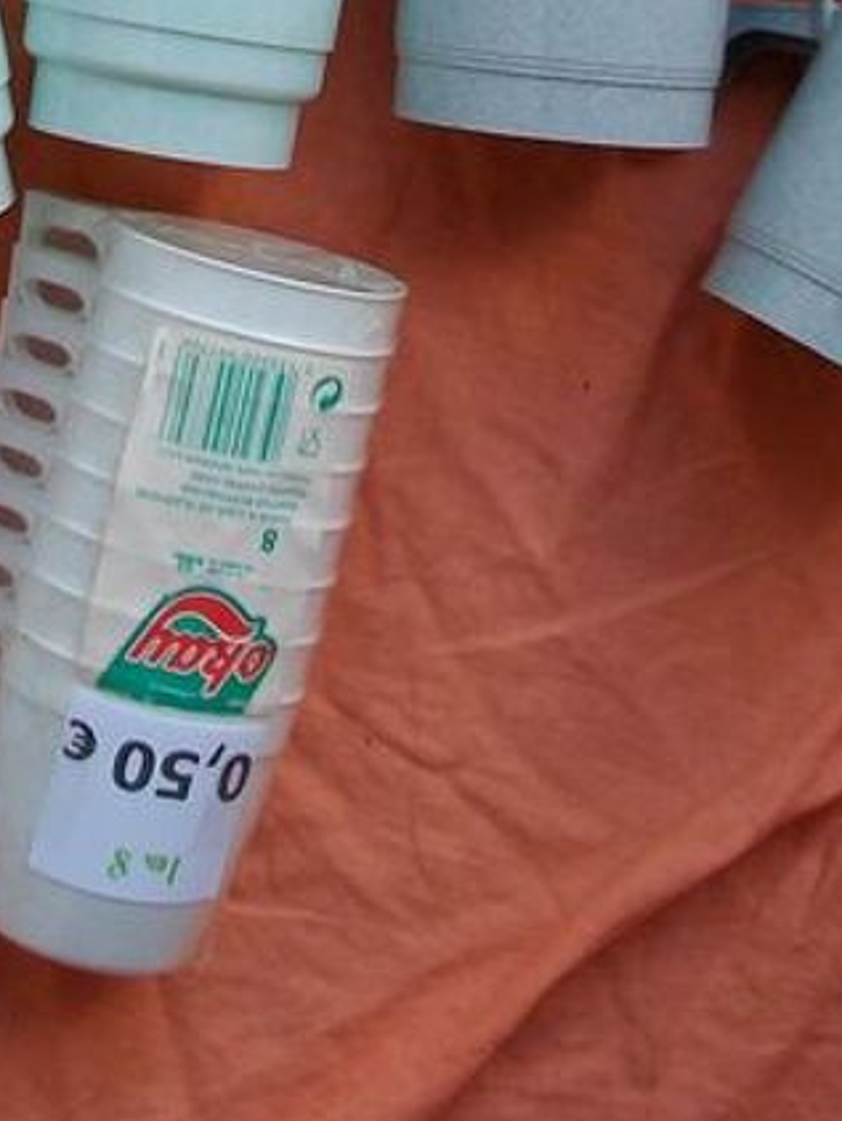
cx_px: 189
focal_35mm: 101
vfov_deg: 17.8
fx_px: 3272
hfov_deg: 14.6
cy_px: -448
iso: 80
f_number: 2.9
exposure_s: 1/93.6
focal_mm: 5.7
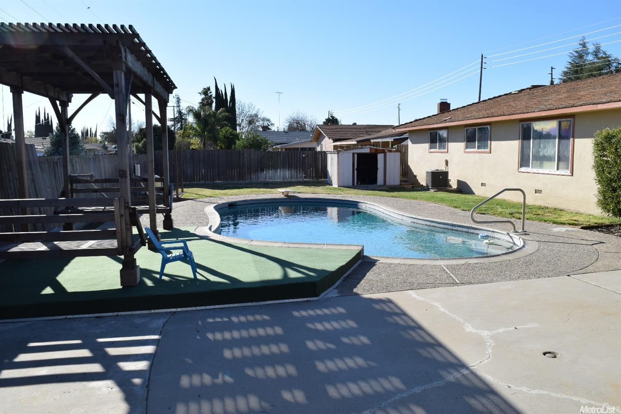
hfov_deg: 67.4
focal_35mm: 27
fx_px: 466
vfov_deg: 47.9
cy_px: 207
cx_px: 310
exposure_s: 1/400
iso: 400
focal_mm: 18
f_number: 10
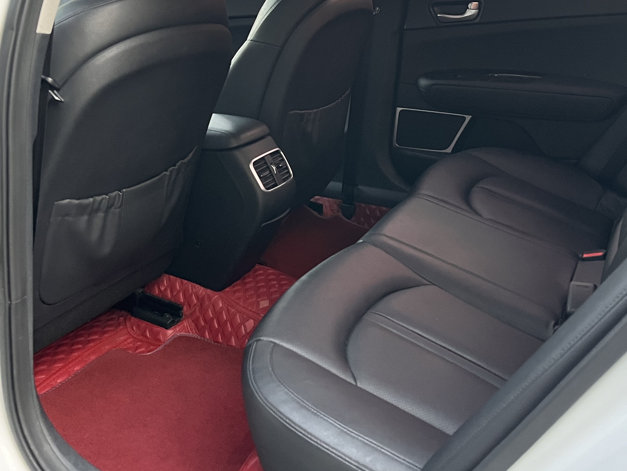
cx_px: 295
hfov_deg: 46.8
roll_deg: +0.2
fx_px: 725
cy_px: 121
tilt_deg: -11.5
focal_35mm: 40
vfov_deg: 35.2
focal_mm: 5.1
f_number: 1.6
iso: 400
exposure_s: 1/60
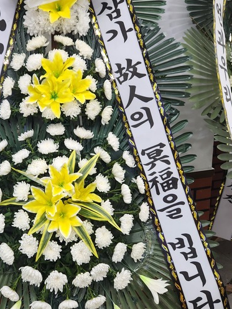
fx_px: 330
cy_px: 143
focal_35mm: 37
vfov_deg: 50.1
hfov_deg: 37.8
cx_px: 59
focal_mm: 5.4
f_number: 1.8
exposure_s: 1/120
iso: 125
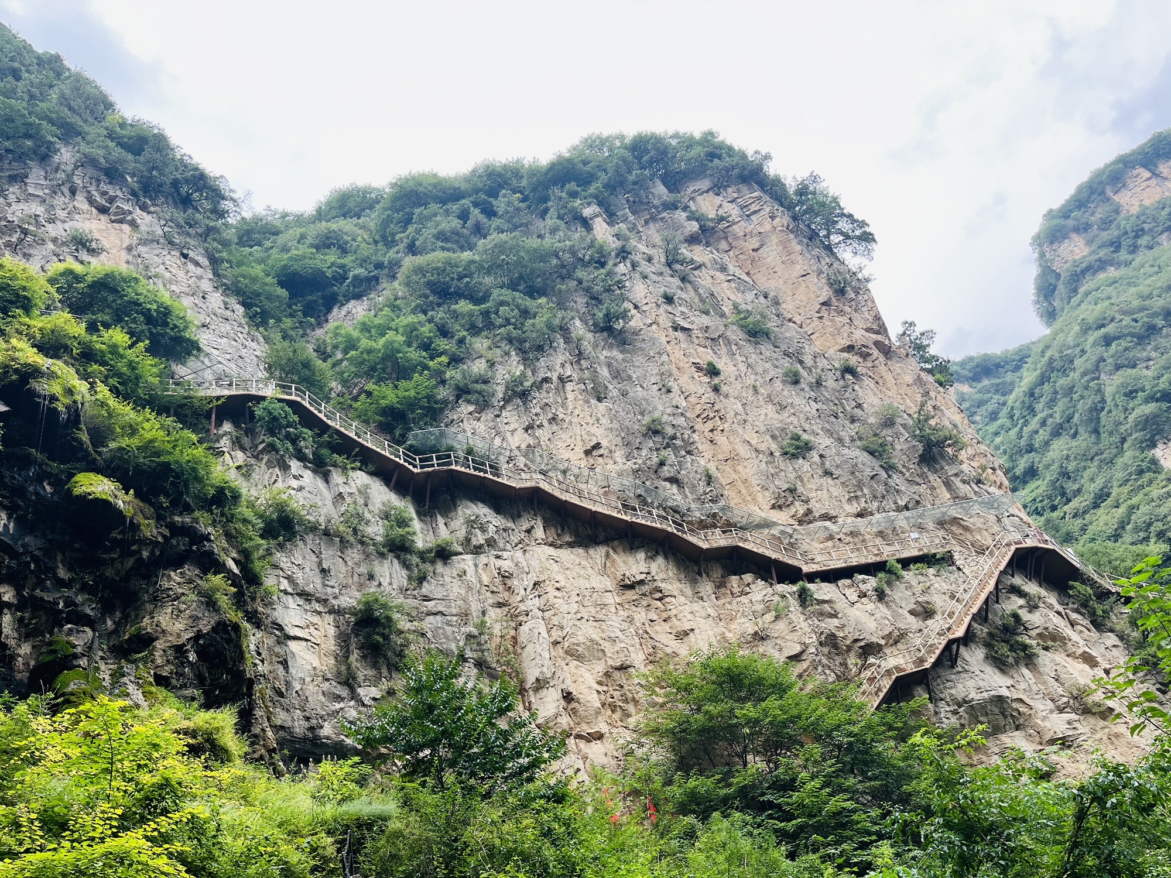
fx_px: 880
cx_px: 586
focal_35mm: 26
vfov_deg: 53.1
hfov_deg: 67.3
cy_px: 439
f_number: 1.6
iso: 50
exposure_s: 1/696
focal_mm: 5.1
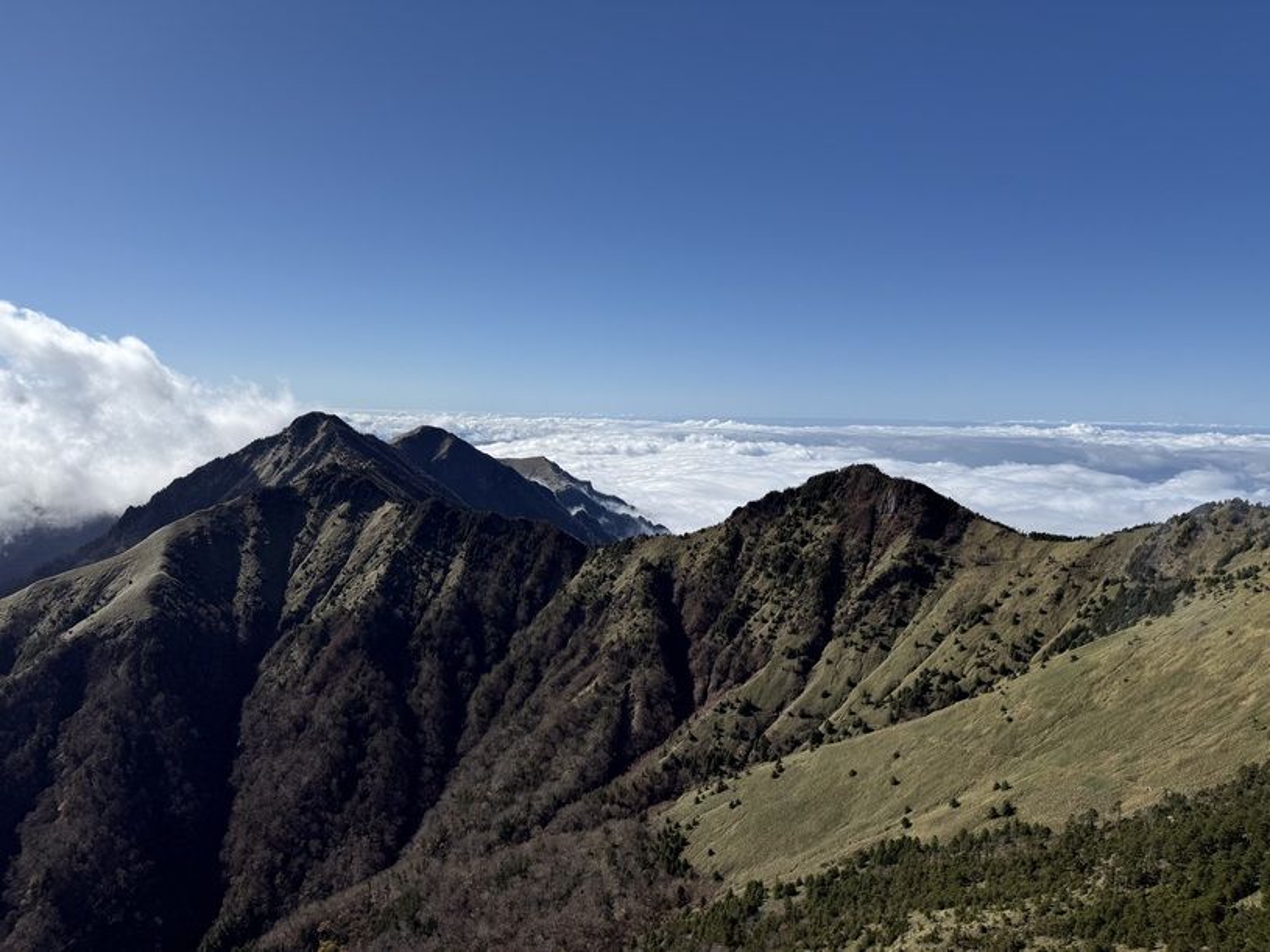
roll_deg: -1.5
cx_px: 635
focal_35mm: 24
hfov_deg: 71.6
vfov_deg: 56.8
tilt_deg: -5.7
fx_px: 880
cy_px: 476
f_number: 1.78
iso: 80
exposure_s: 1/10309
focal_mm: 6.76
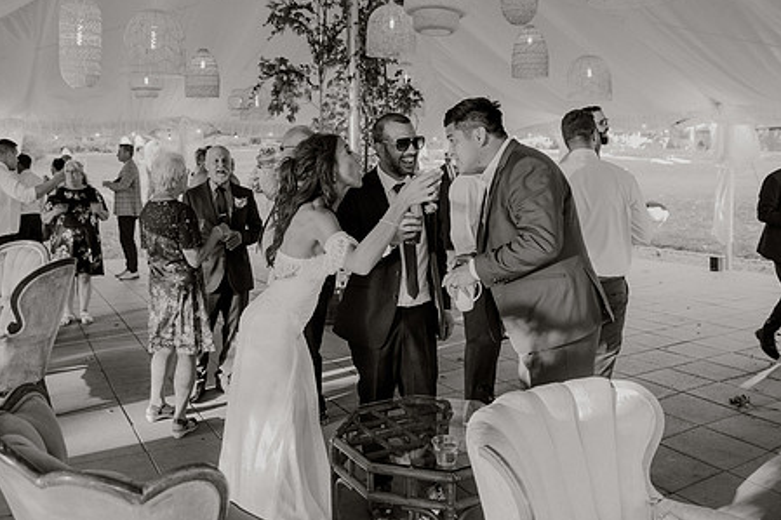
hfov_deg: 60.2
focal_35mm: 31
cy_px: 186
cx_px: 357
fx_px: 672
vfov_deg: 41.9
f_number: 2.8
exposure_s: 1/160
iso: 640
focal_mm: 24
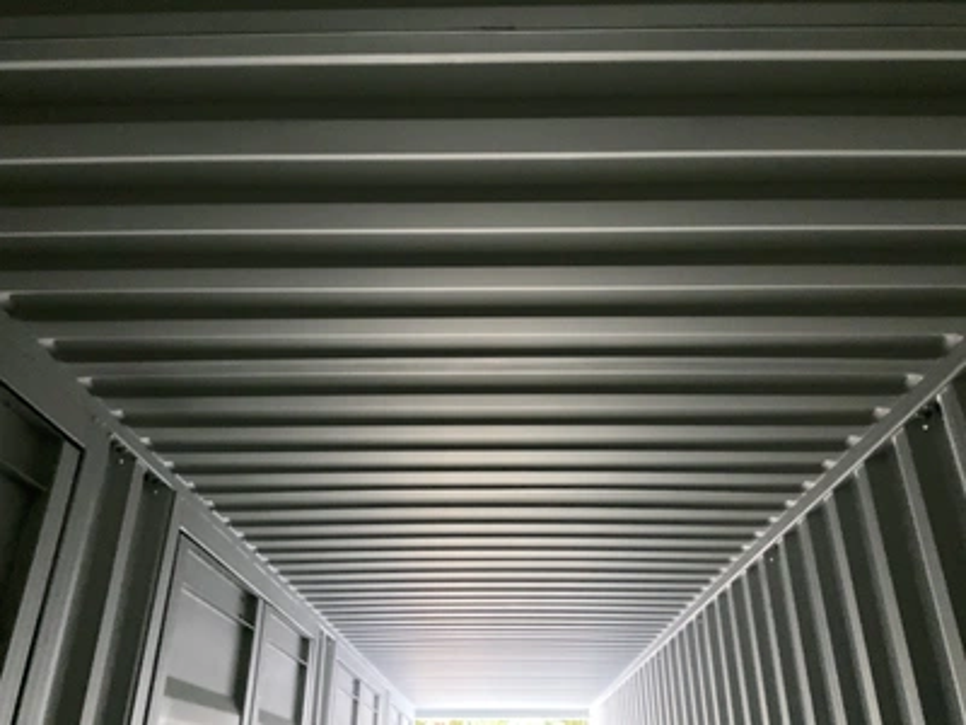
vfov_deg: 48.2
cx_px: 483
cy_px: 362
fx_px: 809
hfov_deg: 61.7
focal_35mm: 29
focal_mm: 3
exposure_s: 1/30
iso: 500
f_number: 1.8
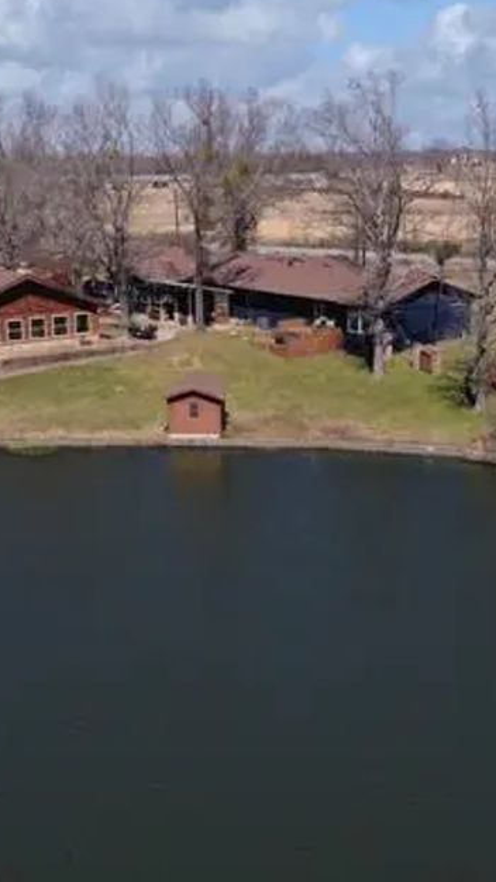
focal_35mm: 48
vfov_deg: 42.9
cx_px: 238
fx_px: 1123
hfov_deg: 24.9
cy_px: 405
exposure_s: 1/500
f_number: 6.3
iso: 100
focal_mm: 10.26
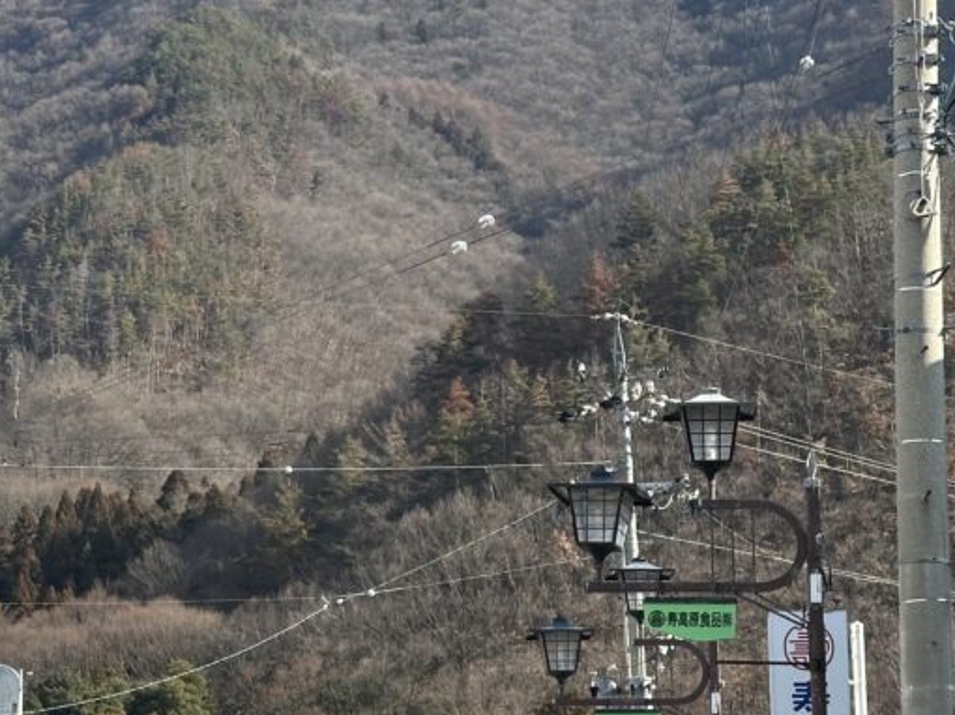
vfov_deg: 13.1
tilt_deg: +10.5
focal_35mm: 113
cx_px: 228
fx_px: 3116
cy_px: 423
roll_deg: -0.6
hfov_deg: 17.3
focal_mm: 6.86
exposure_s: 1/2028
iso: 64
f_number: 1.78
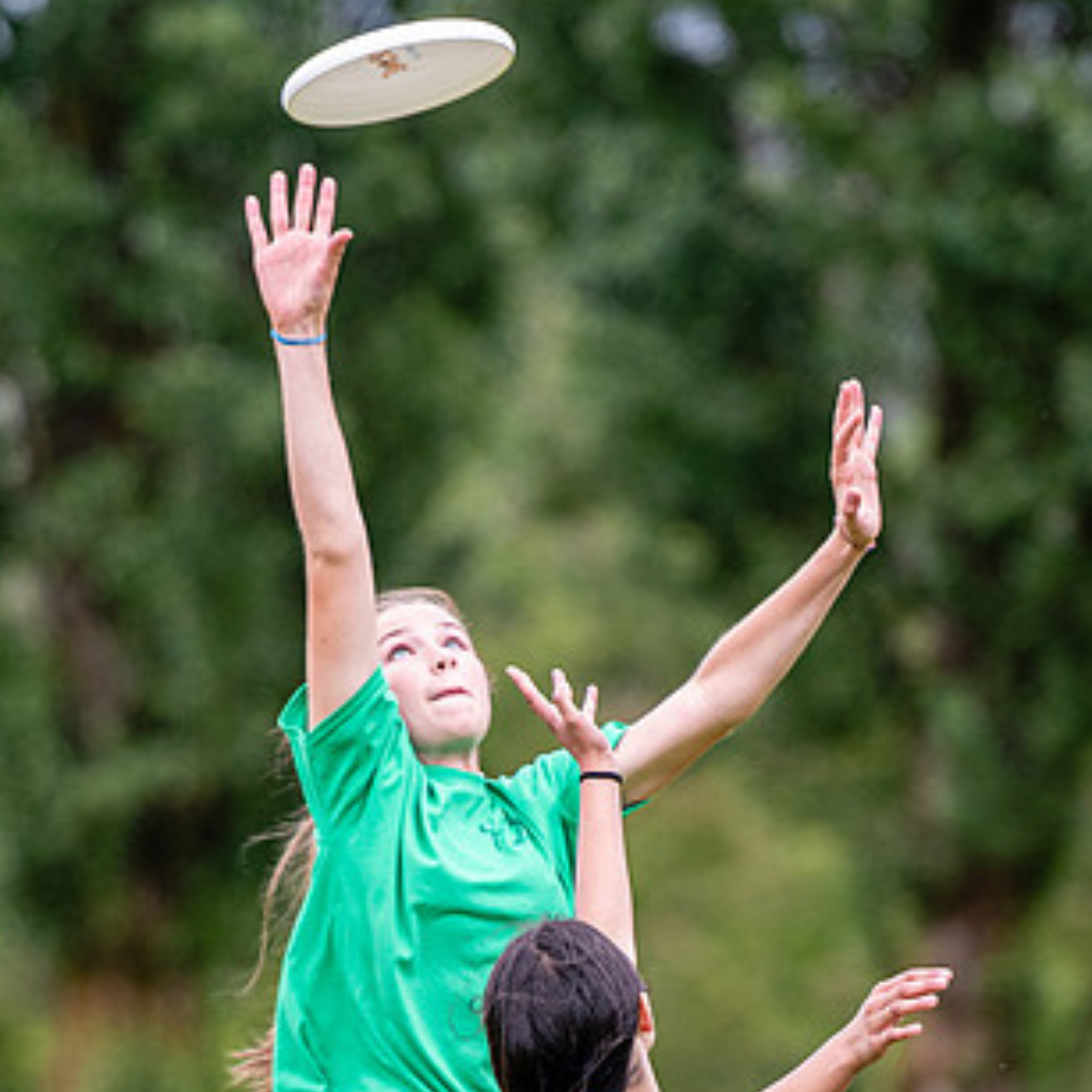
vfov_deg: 2.7
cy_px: 921
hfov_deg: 2.7
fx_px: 23199
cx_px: 551
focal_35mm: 650
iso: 400
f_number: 3.2
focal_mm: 200
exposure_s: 1/1250
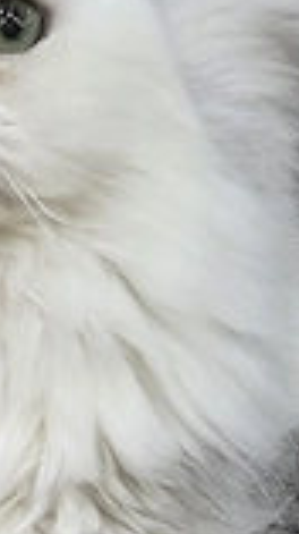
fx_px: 2713
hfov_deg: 6.3
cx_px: 65
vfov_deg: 11.2
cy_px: 333
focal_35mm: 192
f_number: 2.4
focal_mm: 7
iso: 400
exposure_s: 1/101
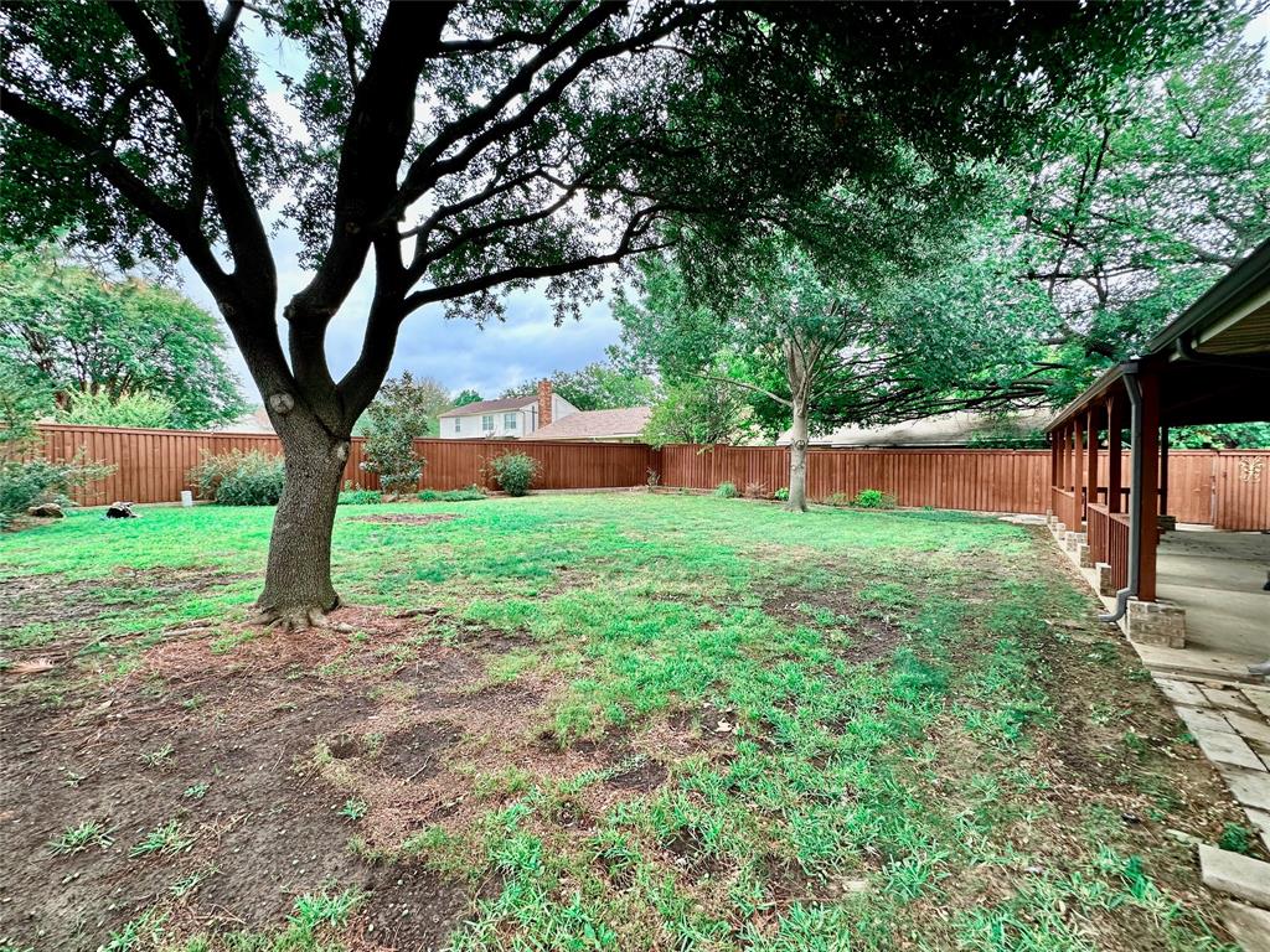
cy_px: 476
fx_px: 514
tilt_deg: -1.5
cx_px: 635
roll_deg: -0.9
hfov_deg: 102.1
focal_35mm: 14
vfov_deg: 85.7
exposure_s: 1/208
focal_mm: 2.22
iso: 40
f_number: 2.2
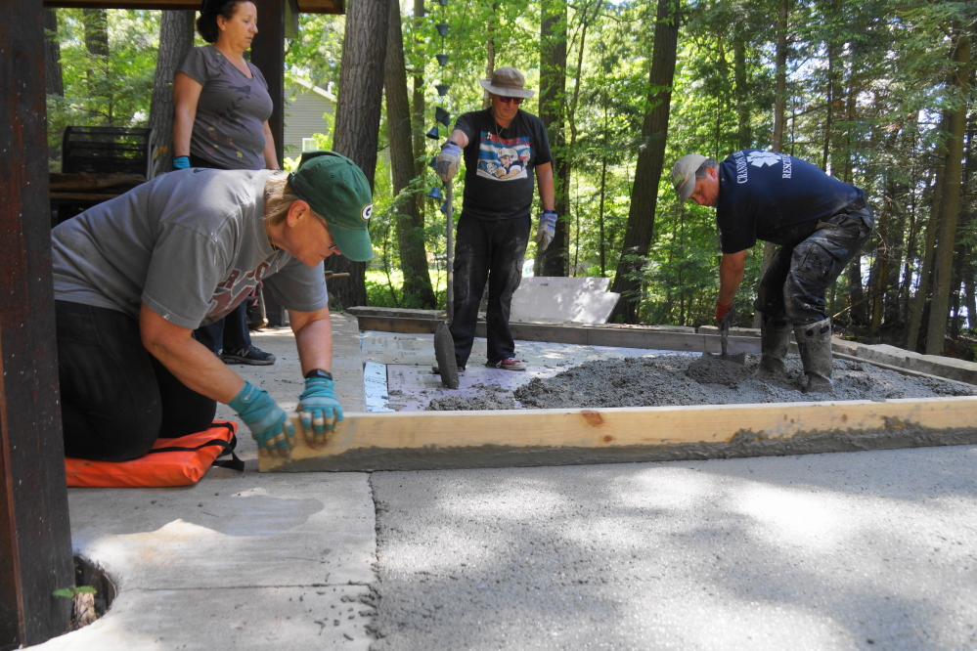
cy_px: 326
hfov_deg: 67.4
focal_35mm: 27
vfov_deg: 47.9
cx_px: 488
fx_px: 733
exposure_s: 1/60
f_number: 4
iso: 250
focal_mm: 18
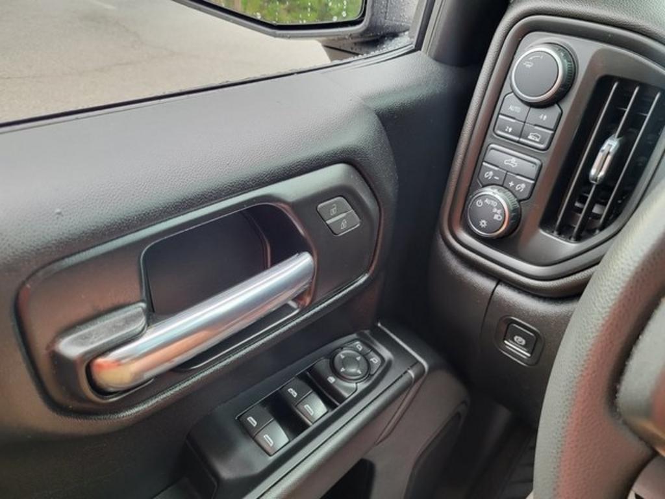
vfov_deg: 53.1
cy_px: 250
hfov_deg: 67.3
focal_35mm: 26
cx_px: 332
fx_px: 499
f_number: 1.8
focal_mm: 5.4
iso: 200
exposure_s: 1/120
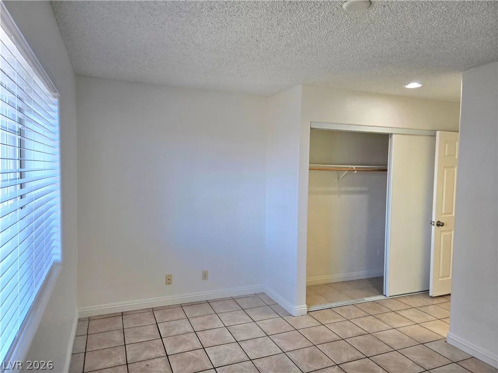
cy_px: 186
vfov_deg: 58.9
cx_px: 249
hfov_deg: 73.9
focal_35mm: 23
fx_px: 331
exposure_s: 1/120
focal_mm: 5.4
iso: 100
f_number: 1.8
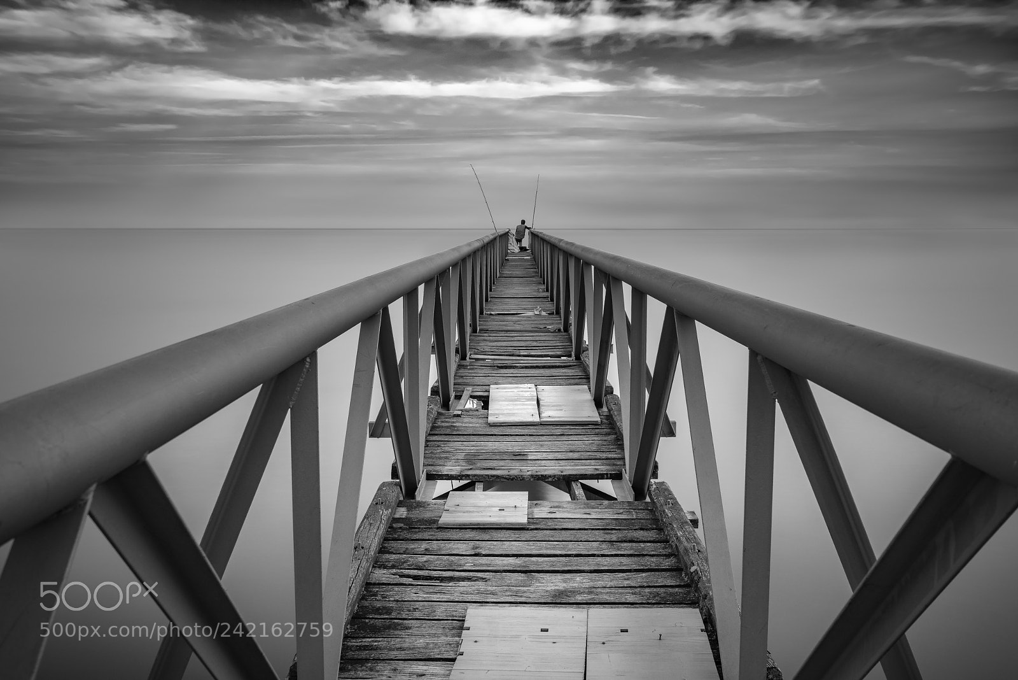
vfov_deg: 40.0
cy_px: 340
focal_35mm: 33
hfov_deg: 57.2
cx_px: 509
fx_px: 933
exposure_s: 30
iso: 100
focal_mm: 33
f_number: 9
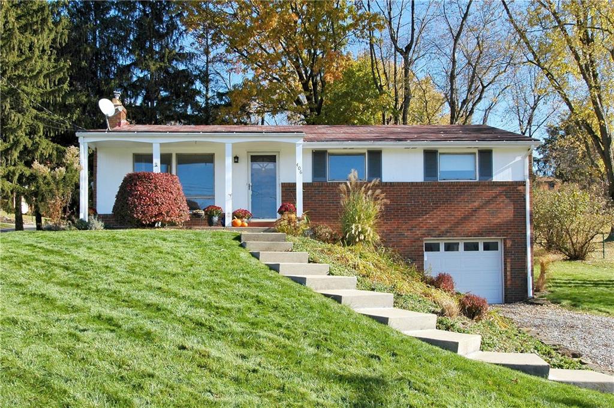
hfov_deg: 53.2
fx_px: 613
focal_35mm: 36
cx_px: 307
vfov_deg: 36.8
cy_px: 204
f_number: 10
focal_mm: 24
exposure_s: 1/200
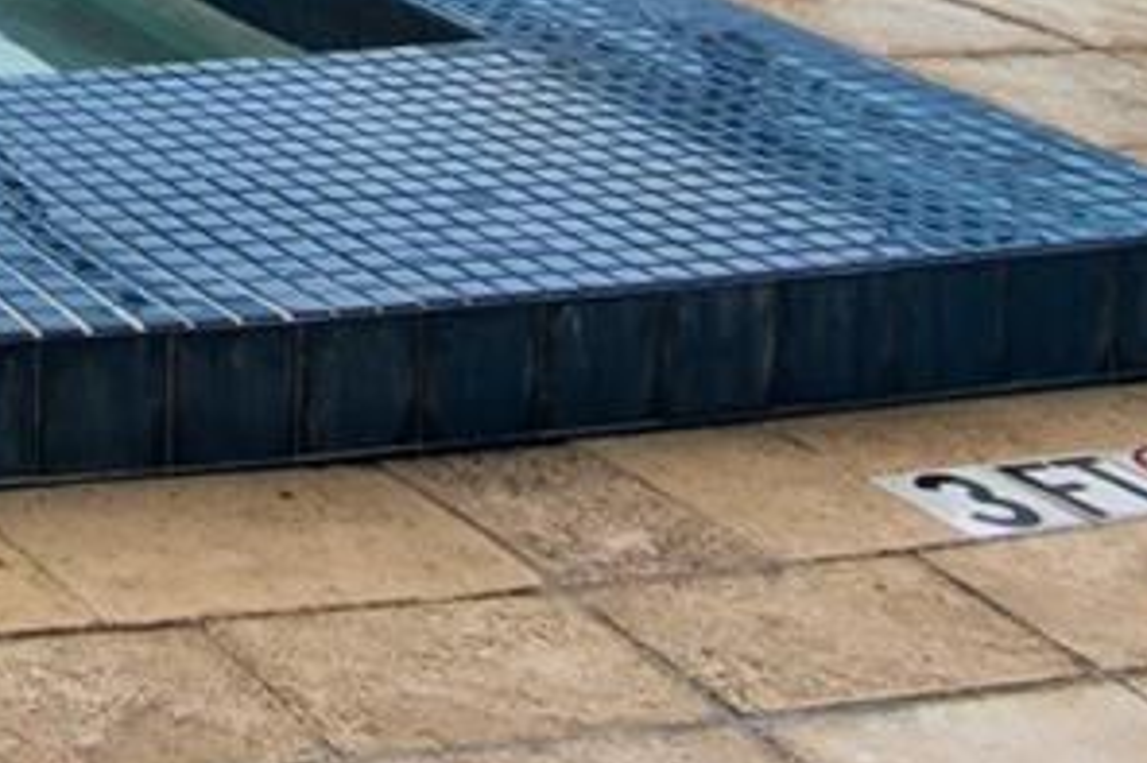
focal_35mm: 92
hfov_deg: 17.2
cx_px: -1035
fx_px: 2929
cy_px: -1098
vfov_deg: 11.9
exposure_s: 1/400
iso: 250
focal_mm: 17
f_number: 8
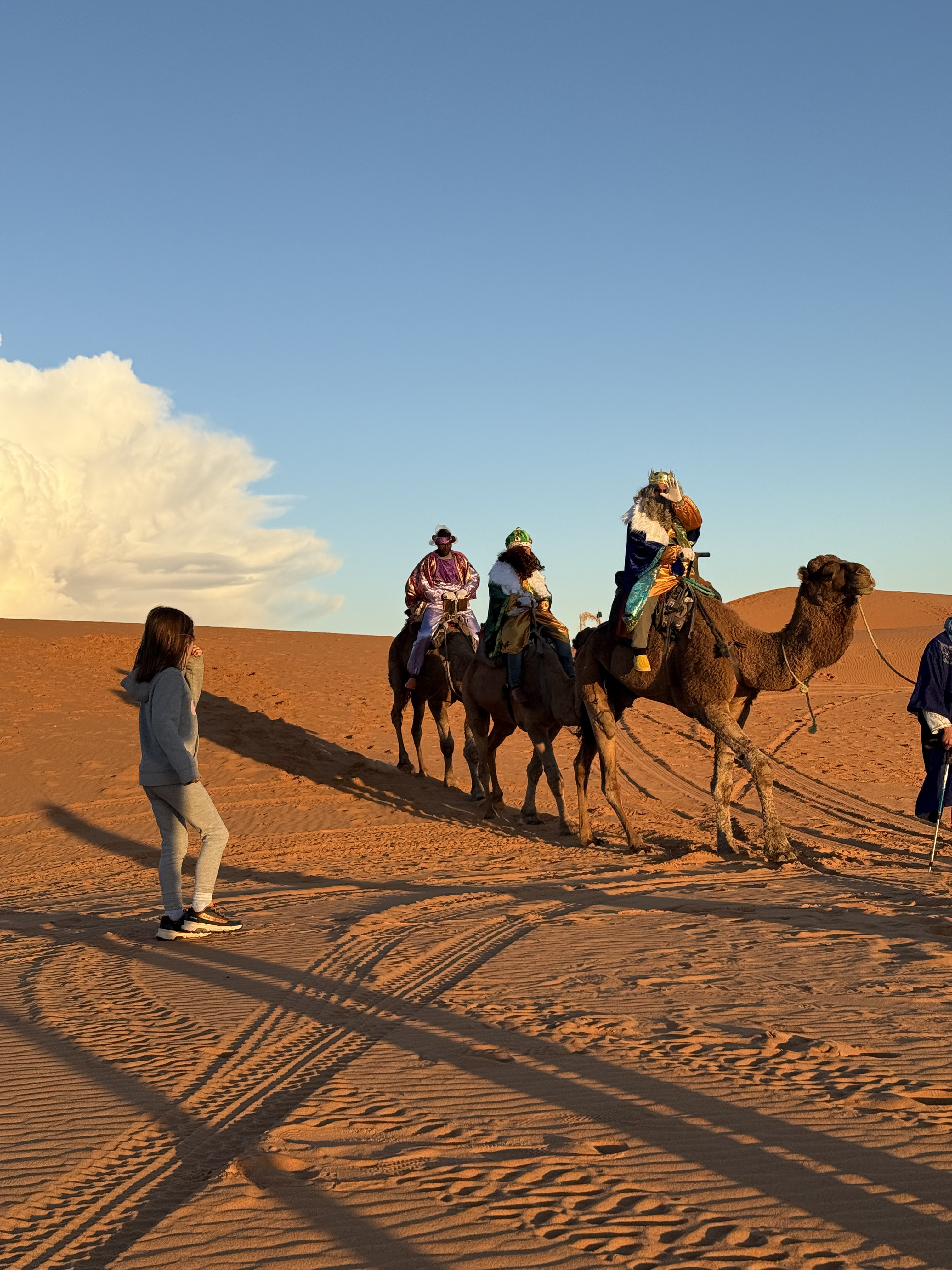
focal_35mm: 48
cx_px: 476
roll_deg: +4.7
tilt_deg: +2.9
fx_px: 1760
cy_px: 635
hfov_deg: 30.3
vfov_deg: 39.7
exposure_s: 1/2088
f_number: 1.78
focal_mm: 6.76
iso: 64
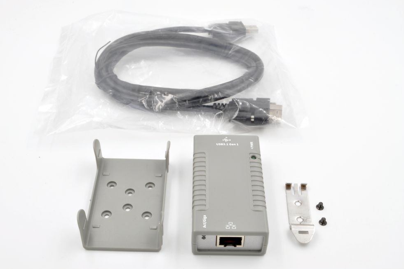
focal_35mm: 52
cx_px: 199
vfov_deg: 26.0
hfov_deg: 38.2
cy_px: 135
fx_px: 583
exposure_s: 1/3
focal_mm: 34
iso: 200
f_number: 32
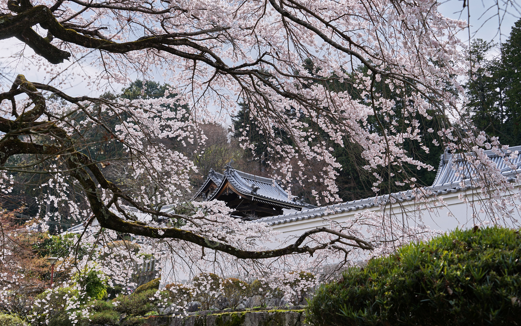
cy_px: 169
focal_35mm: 44
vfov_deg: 29.2
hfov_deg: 45.3
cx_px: 260
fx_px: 625
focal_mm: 43
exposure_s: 1/200
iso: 100
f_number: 8
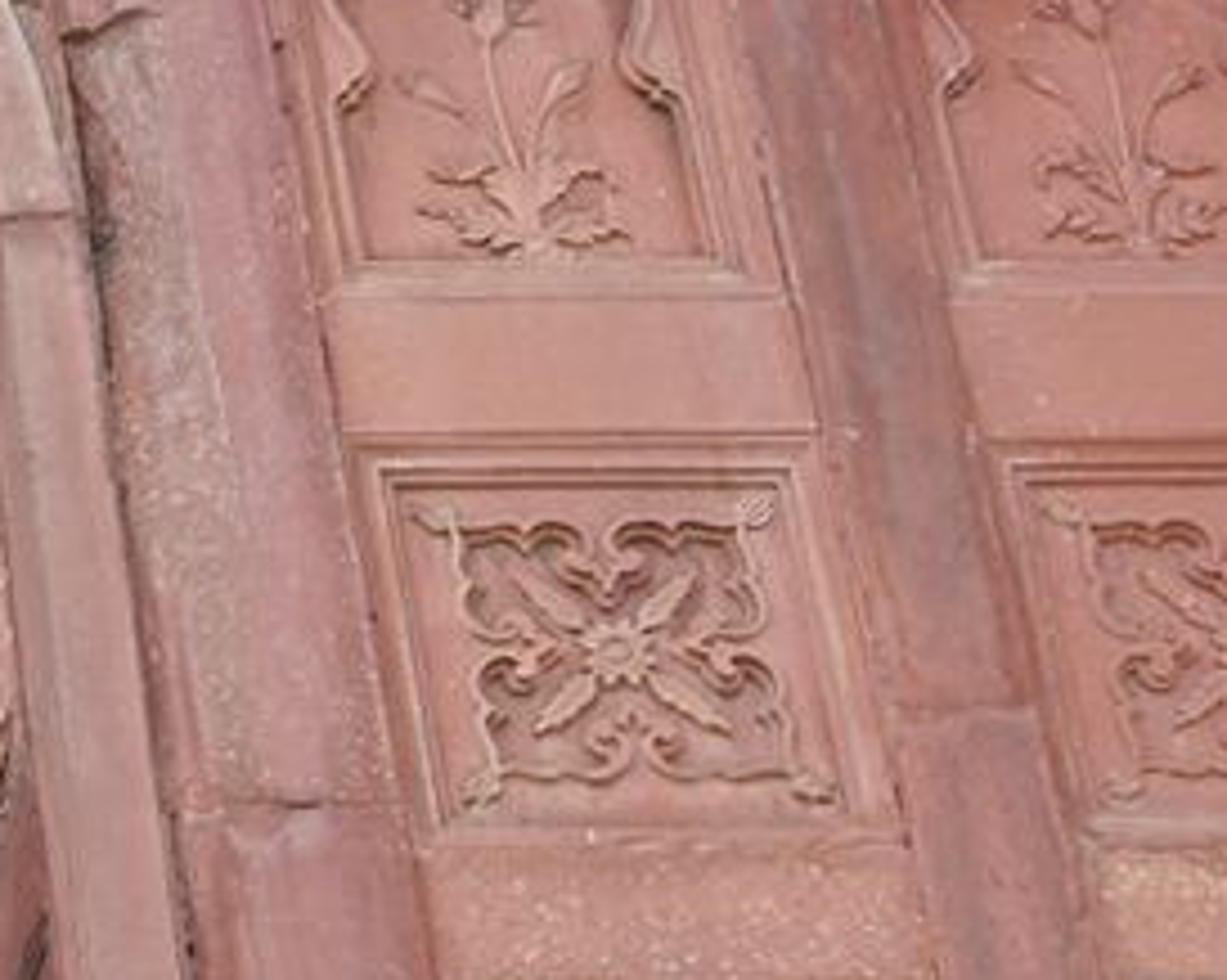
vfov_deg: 9.3
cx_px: -1133
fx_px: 5988
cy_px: 863
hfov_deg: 10.8
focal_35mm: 165
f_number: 6.3
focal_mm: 24
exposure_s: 1/100
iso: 100
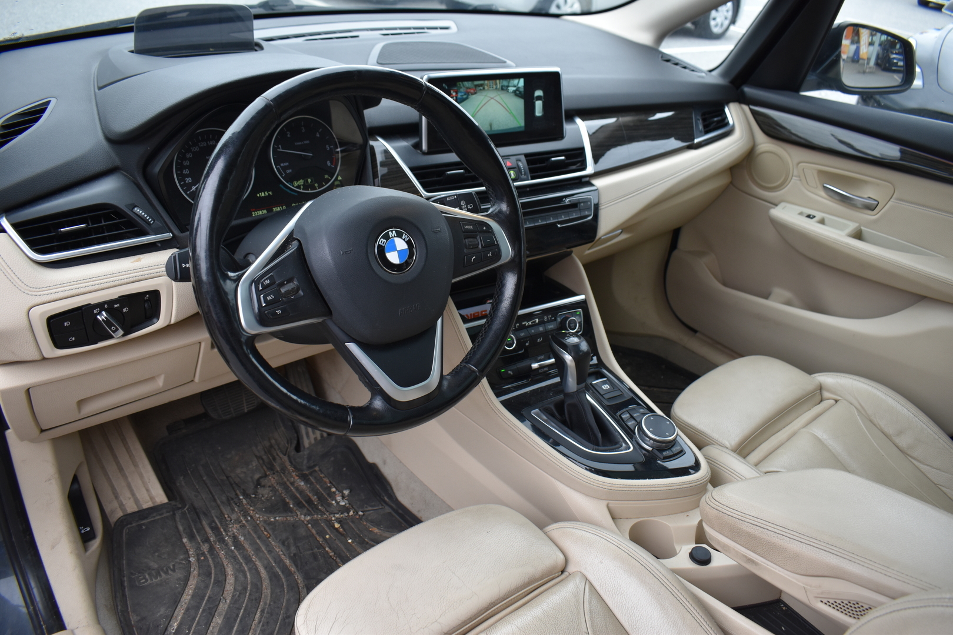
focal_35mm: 27
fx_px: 715
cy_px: 318
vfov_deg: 47.9
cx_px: 476
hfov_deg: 67.4
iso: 400
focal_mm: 18
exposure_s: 1/125
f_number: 5.6
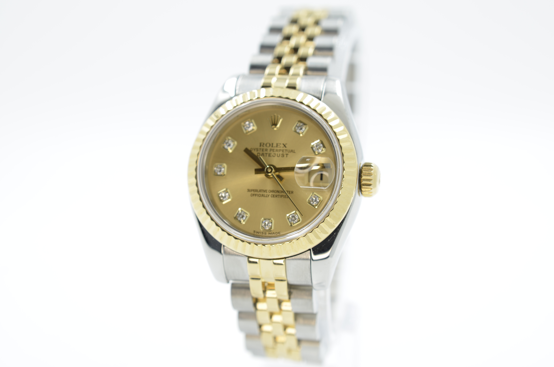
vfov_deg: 22.5
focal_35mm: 60
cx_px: 277
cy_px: 184
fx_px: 921
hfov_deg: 33.5
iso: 100
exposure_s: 1/50
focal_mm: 40
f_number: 8
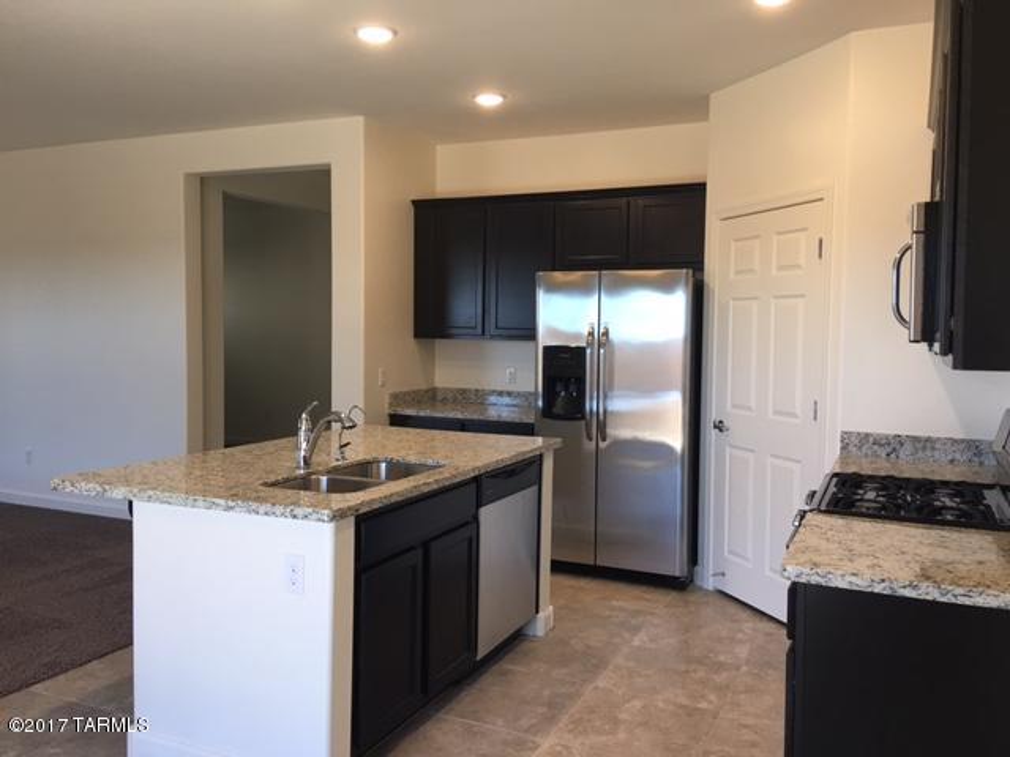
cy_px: 378
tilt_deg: -2.1
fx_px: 846
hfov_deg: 61.7
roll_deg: -0.8
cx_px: 505
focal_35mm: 29
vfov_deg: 48.2
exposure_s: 1/30
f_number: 2.2
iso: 25
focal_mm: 4.15
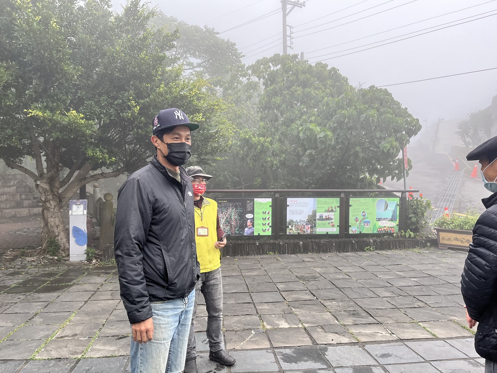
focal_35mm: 26
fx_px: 373
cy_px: 186
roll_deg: +1.3
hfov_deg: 67.3
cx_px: 248
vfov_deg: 53.1
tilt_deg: +0.7
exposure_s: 1/210
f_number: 1.6
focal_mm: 5.1
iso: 50
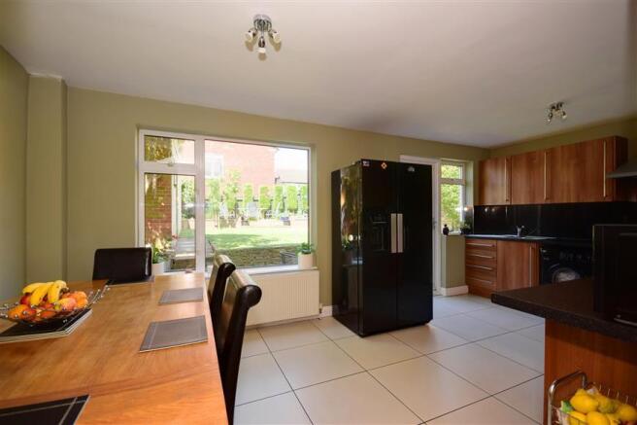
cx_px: 318
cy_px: 212
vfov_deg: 77.3
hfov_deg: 100.4
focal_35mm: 15
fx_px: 265
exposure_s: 1/160
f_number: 8
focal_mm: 10
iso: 160
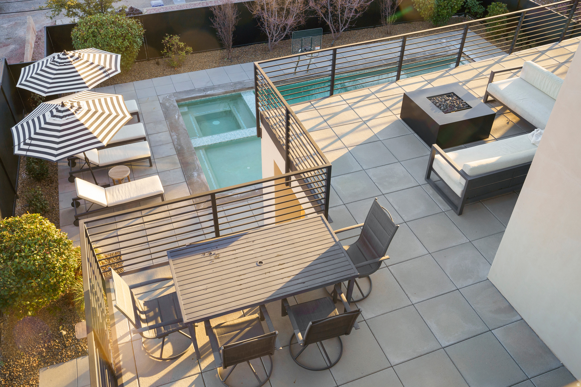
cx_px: 290
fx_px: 510
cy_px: 194
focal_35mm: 32
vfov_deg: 41.6
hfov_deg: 59.3
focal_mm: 31.6
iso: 250
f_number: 10
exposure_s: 1/80
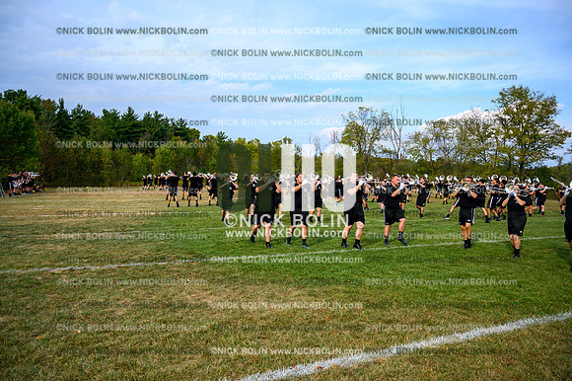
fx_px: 381
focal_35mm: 24
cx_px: 286
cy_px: 190
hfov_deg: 73.8
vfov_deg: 53.1
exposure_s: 1/2000
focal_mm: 24
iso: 200
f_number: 4.5
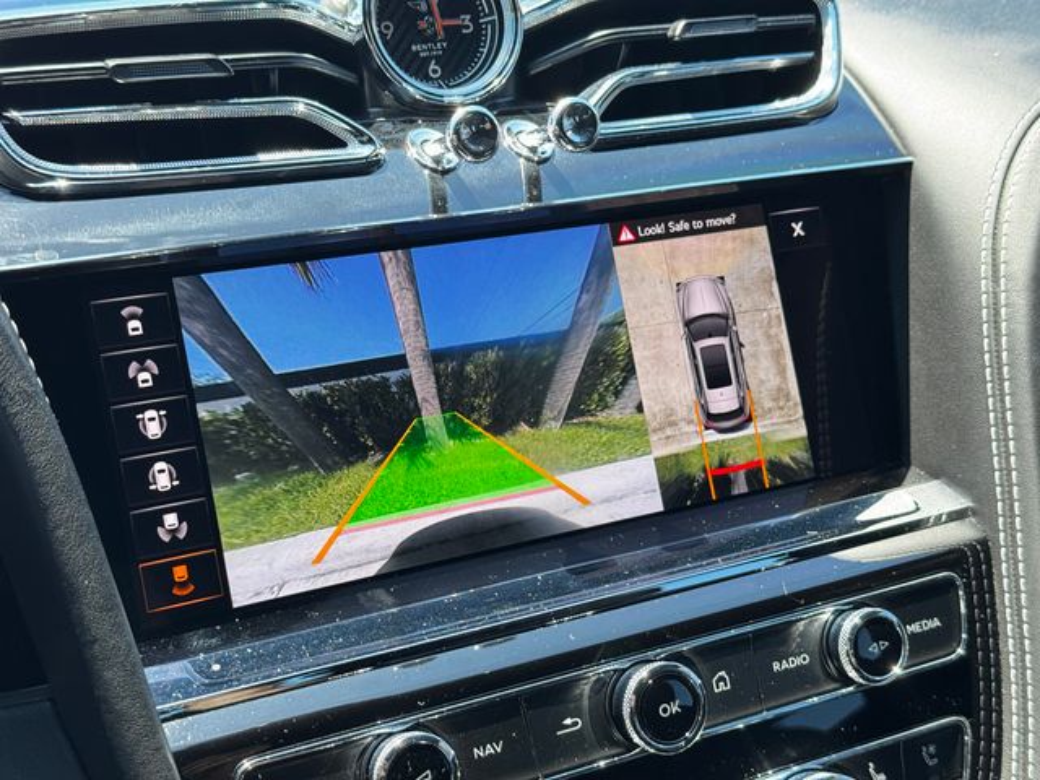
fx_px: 1442
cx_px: 520
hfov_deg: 39.7
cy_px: 390
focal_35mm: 48
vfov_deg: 30.3
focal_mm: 6.76
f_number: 1.78
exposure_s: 1/121
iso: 64
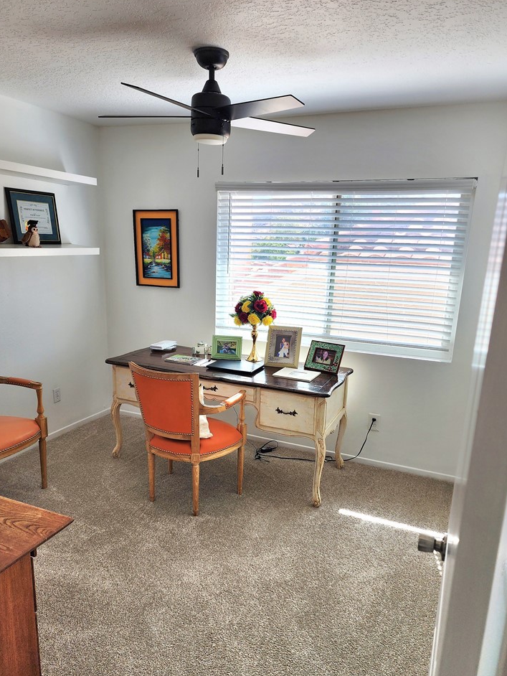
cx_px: 257
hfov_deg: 54.9
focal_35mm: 25
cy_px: 360
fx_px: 488
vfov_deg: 69.3
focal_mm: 6.4
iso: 32
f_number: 1.8
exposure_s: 1/182
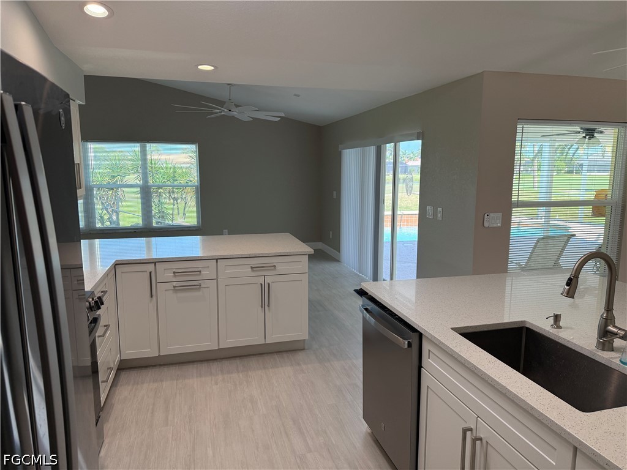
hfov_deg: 71.6
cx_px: 314
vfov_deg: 56.8
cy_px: 235
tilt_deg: -9.0
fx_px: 435
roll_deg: -0.2
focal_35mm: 24
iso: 125
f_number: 1.78
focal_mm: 6.76
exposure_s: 1/237
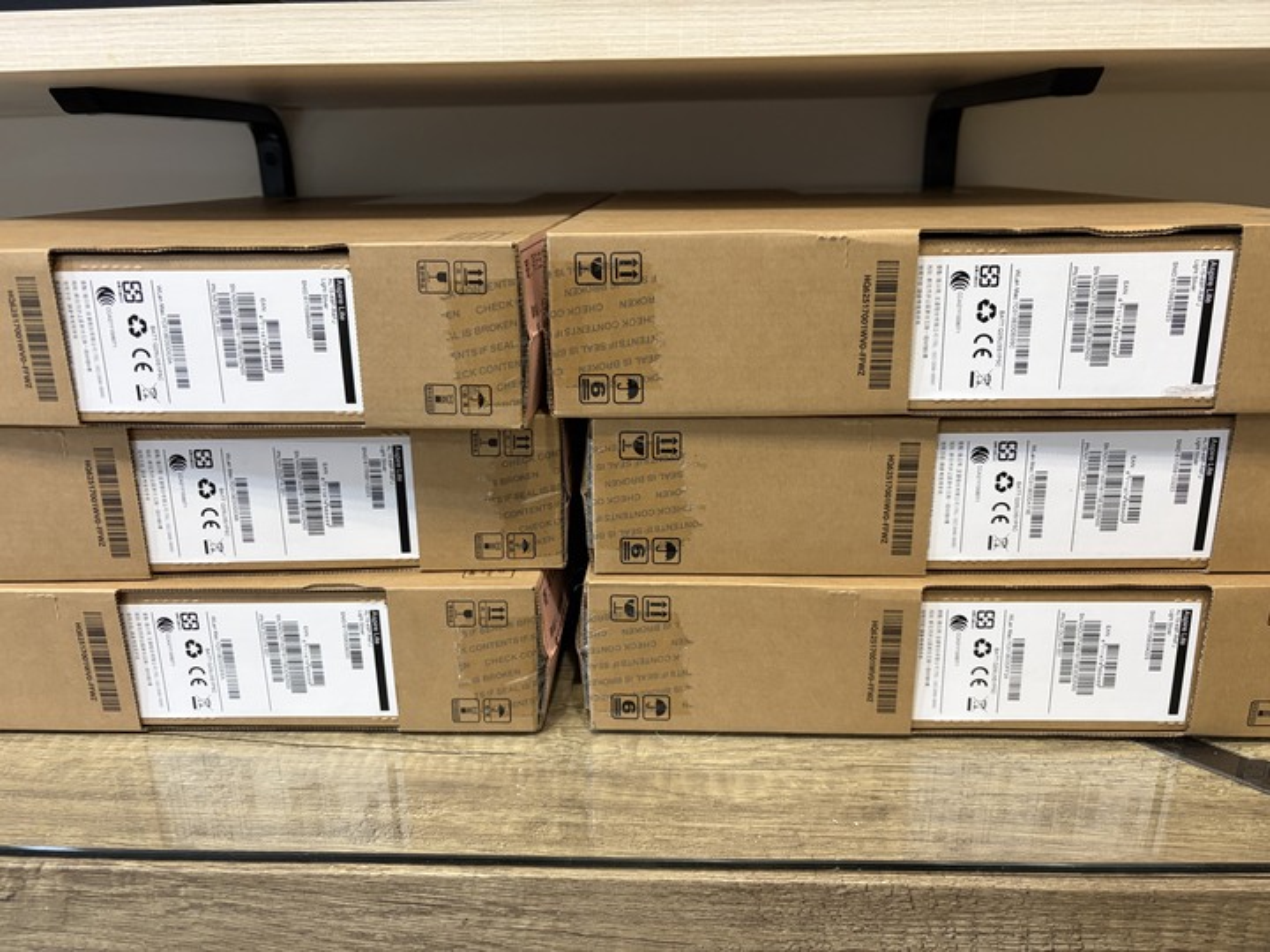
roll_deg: +2.6
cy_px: 476
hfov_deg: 67.3
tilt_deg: -16.7
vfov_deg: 53.1
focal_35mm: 26
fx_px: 954
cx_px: 635
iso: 200
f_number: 1.6
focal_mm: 5.96
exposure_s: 1/60
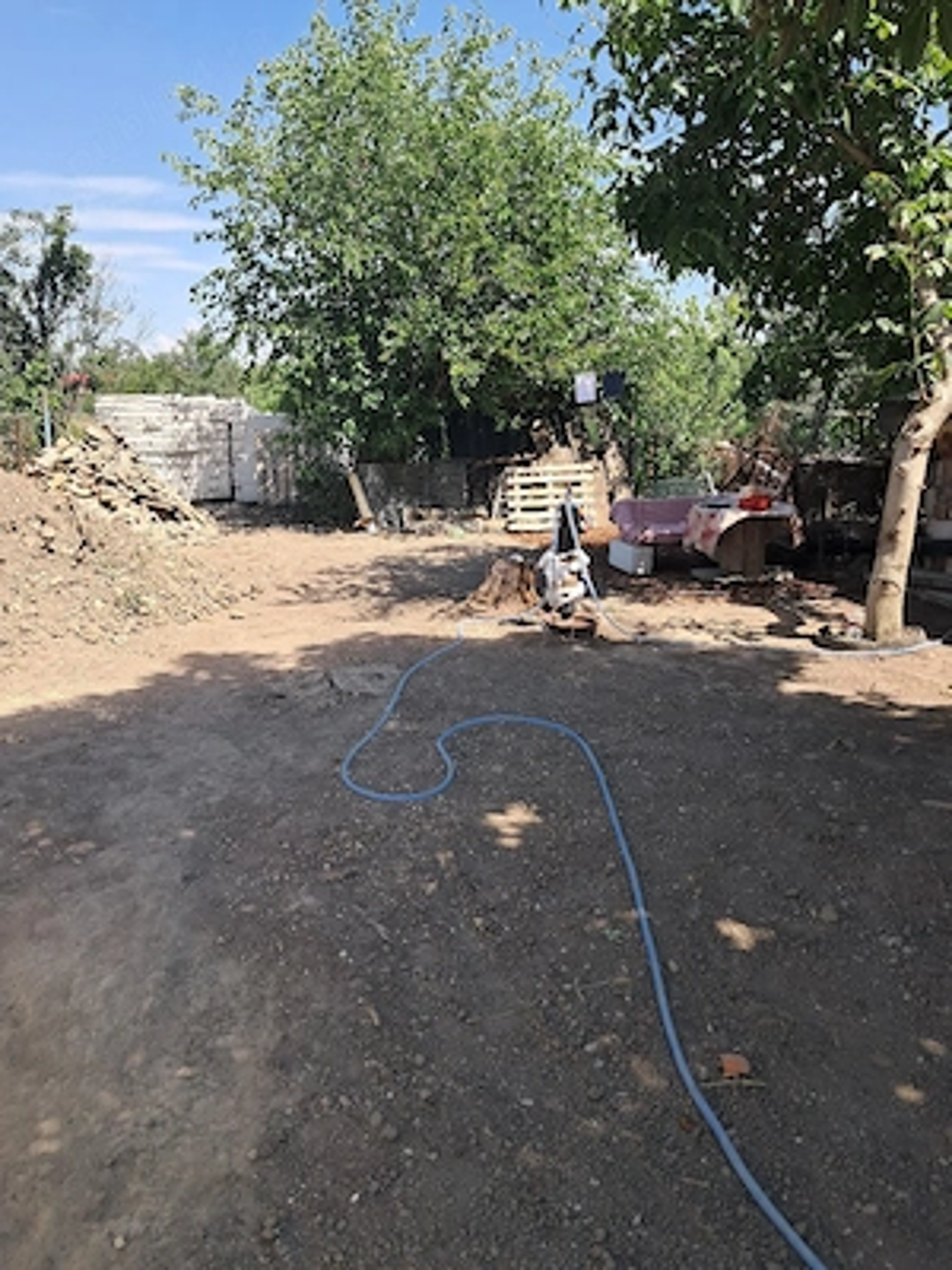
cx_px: 476
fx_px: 990
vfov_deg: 65.3
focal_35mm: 27
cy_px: 635
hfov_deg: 51.4
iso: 50
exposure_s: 1/400
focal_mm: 4
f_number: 1.8
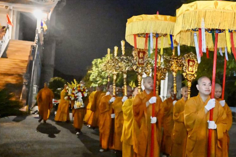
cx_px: 173
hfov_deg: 41.0
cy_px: 93
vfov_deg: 28.7
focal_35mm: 47
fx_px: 307
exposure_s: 1/125
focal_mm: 29.5
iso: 32000
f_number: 2.8
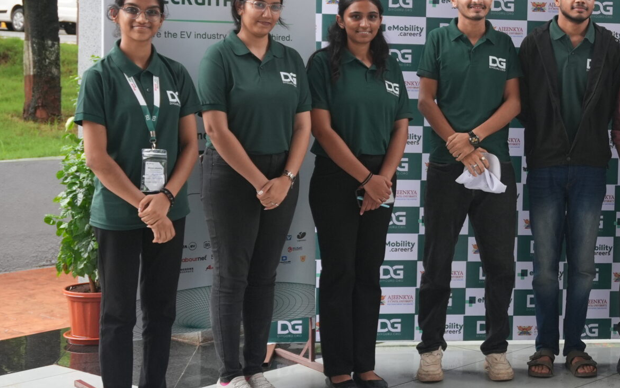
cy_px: 111
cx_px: 645
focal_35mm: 77
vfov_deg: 16.9
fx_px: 1303
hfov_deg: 25.2
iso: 400
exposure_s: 1/50
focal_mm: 23
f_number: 4.5
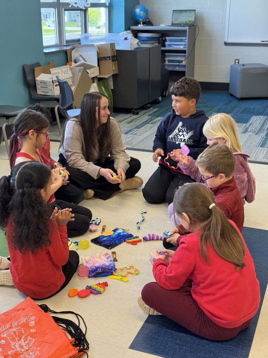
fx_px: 495
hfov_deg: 30.3
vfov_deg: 39.7
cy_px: 179
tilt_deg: -19.5
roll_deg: +0.9
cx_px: 134
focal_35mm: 48
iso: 160
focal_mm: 6.76
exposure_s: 1/120
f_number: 1.78
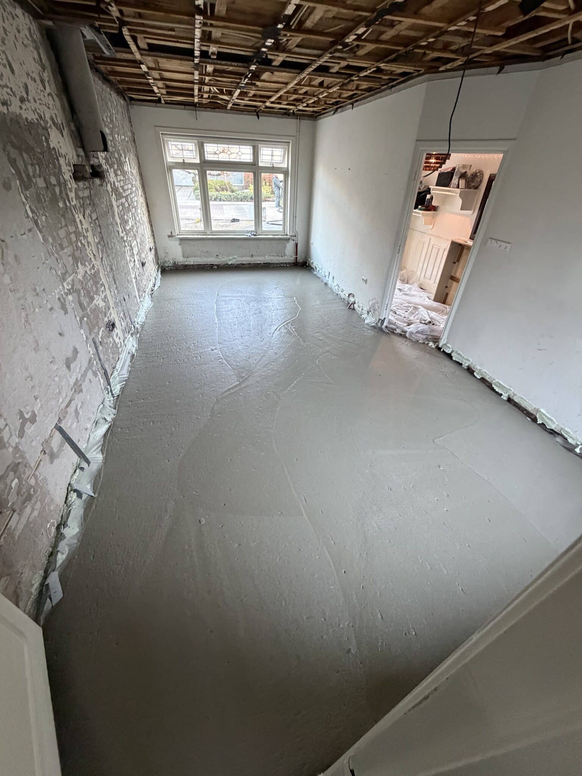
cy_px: 388
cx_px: 291
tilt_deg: -34.5
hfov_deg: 85.7
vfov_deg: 102.1
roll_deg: -2.0
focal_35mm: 14
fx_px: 314
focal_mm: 2.22
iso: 500
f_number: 2.2
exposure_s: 1/50
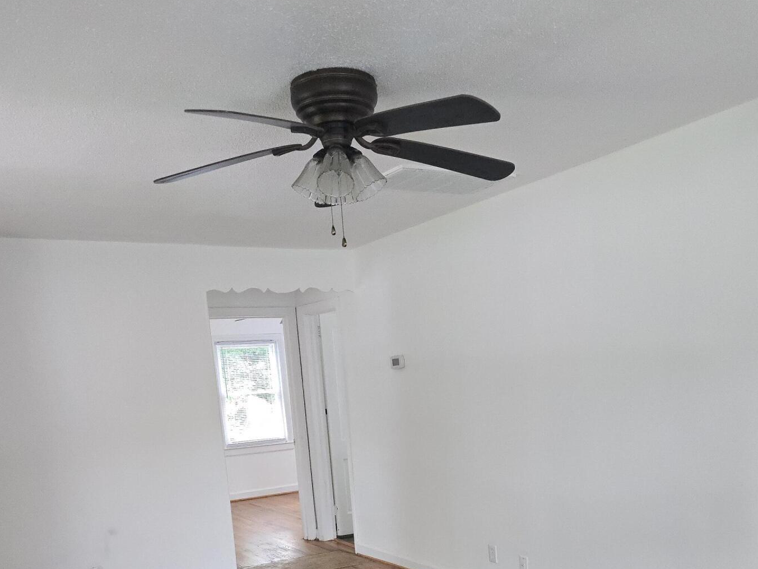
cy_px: 535
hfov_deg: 54.0
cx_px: 382
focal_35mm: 34
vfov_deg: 38.3
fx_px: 745
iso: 640
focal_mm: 6.3
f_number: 1.7
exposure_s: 1/120
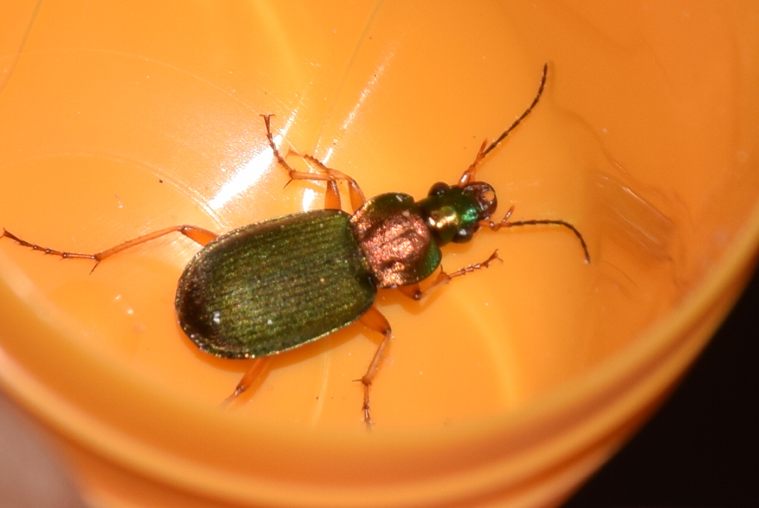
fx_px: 4115
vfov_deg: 7.1
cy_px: 254
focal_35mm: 195
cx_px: 380
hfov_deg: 10.5
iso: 100
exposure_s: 1/60
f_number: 13
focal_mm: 130
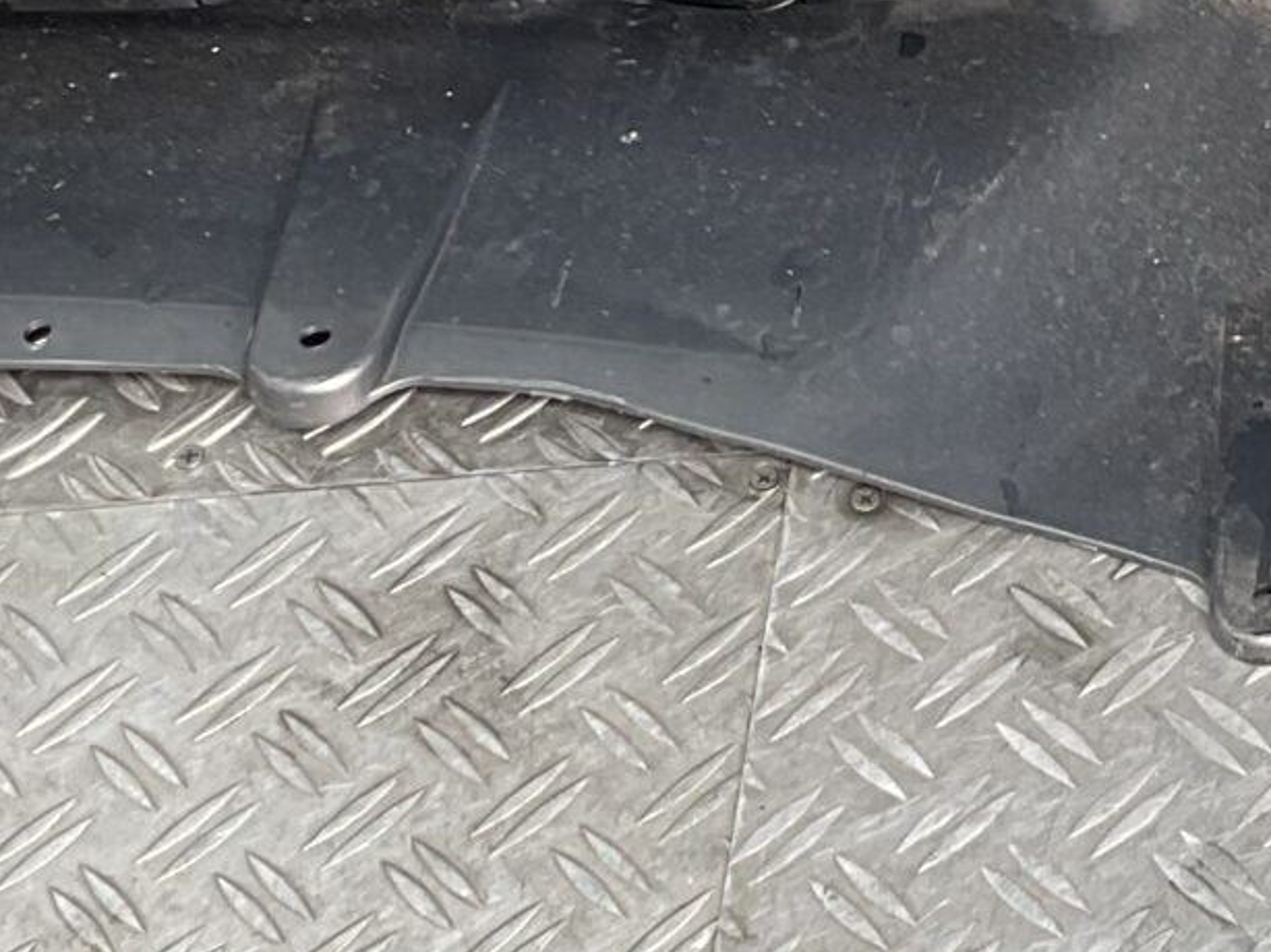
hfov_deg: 15.9
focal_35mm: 121
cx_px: 1354
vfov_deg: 12.1
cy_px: 17
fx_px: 4441
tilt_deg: -42.4
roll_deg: +9.4
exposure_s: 1/105
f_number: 1.8
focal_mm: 3
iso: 16
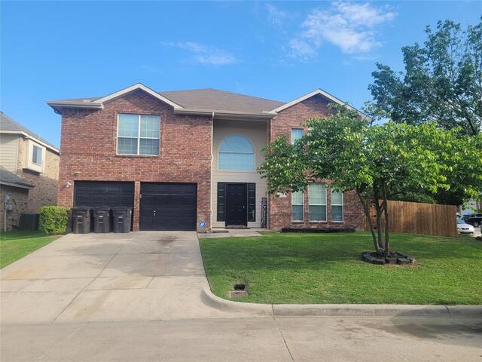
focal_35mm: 26
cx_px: 241
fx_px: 362
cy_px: 181
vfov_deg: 53.1
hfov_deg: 67.3
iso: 40
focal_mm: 5.4
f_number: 1.8
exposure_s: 1/1081
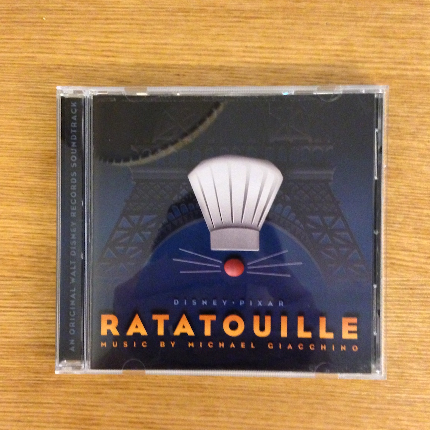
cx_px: 213
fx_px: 576
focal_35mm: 41
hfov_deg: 40.9
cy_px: 219
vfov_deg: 40.9
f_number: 2.4
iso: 800
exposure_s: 1/15
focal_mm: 4.13
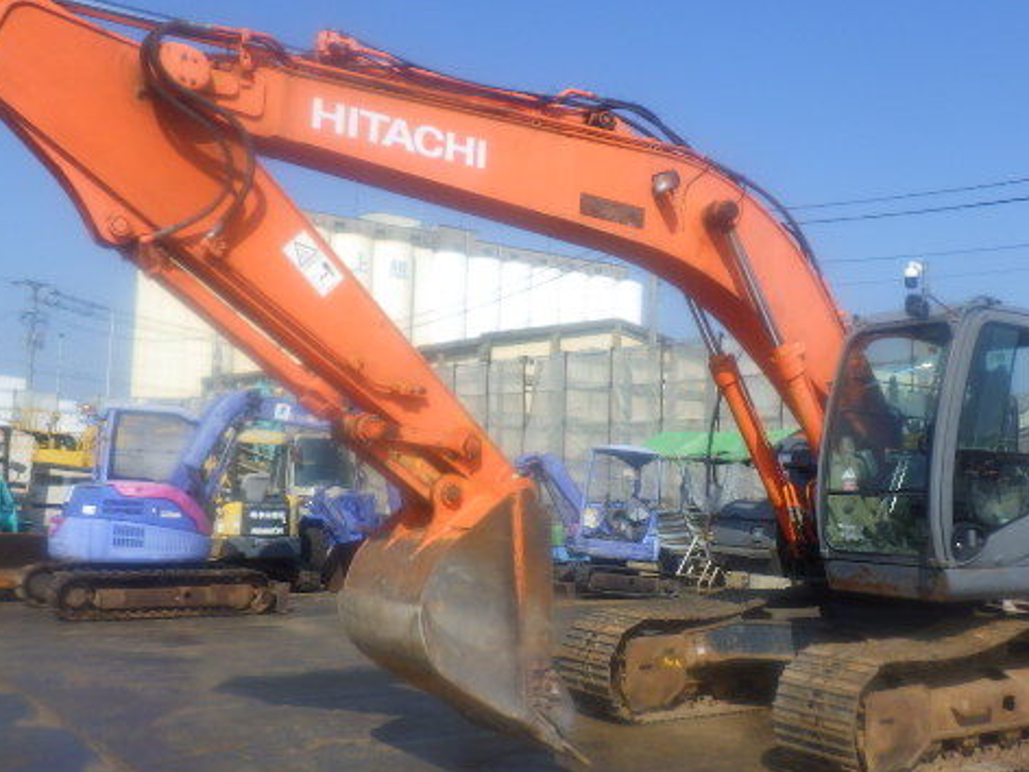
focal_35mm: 38
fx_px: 1130
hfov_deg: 48.9
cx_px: 580
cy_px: 412
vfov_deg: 37.7
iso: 125
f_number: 4.2
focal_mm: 5
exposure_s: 1/1250
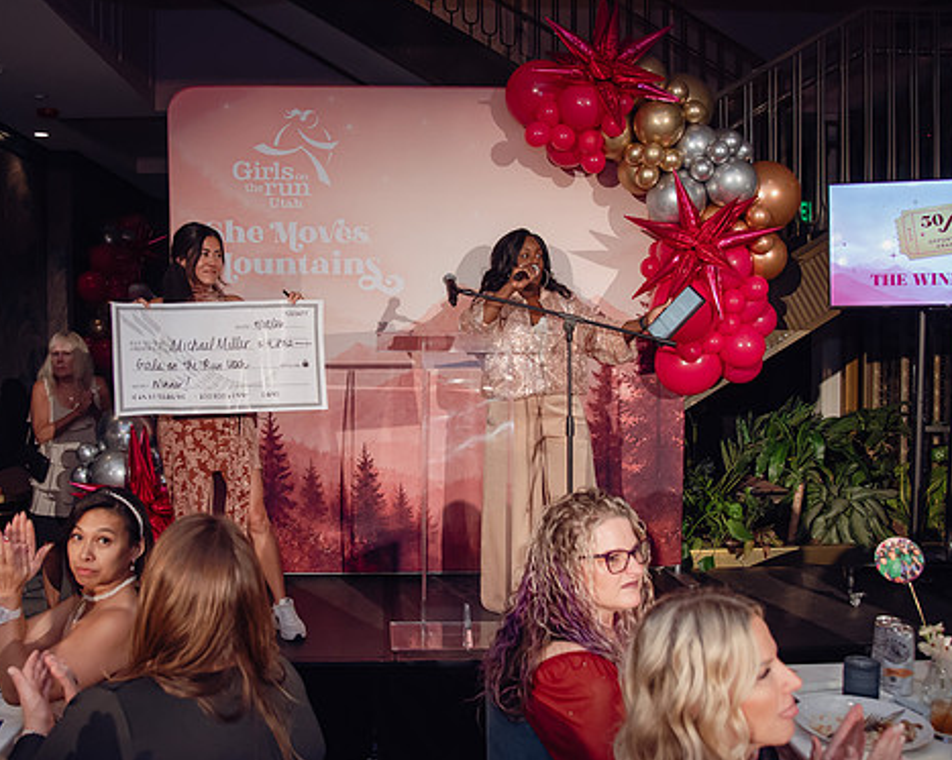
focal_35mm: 32
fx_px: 901
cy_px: 369
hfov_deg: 55.5
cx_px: 411
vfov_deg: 45.7
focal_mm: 24
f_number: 4
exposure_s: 1/250
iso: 3200
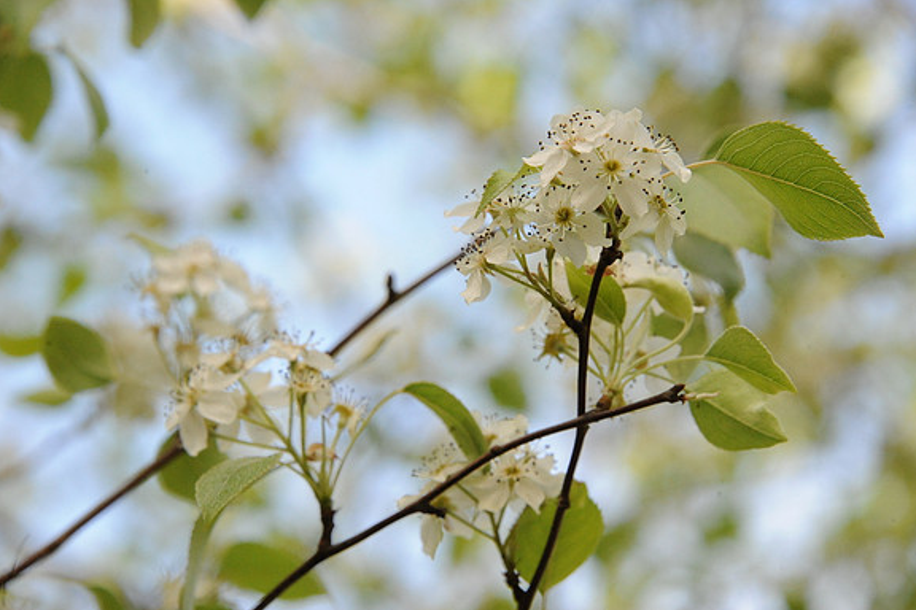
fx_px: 7684
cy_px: 305
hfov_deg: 6.8
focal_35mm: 302
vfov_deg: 4.6
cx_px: 460
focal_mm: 300
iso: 3200
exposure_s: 1/640
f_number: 13
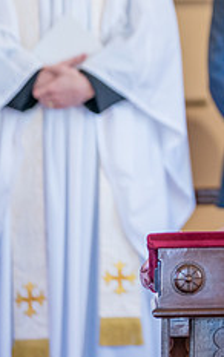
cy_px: 76
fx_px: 4543
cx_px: 350
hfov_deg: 2.8
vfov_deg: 4.5
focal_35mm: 466
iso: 2000
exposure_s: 1/100
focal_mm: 184
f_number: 2.8
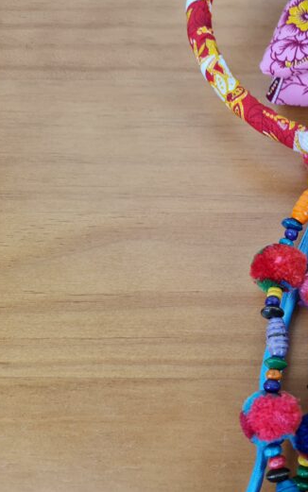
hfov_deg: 31.9
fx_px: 497
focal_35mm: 37
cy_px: 245
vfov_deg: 52.7
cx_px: 306
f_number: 1.8
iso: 100
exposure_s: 1/120
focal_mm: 5.4
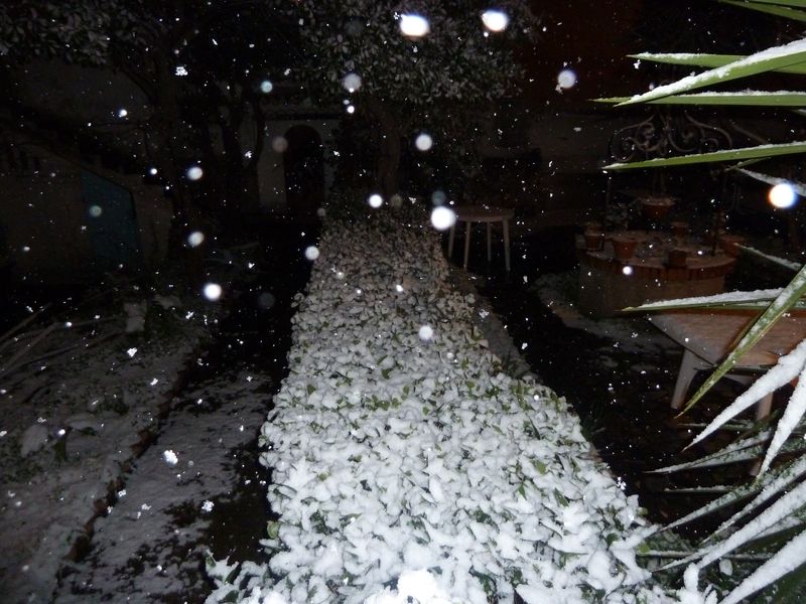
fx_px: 582
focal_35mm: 25
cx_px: 403
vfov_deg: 54.9
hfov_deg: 69.4
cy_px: 302
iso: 400
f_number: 3.3
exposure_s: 1/30
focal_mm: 4.1
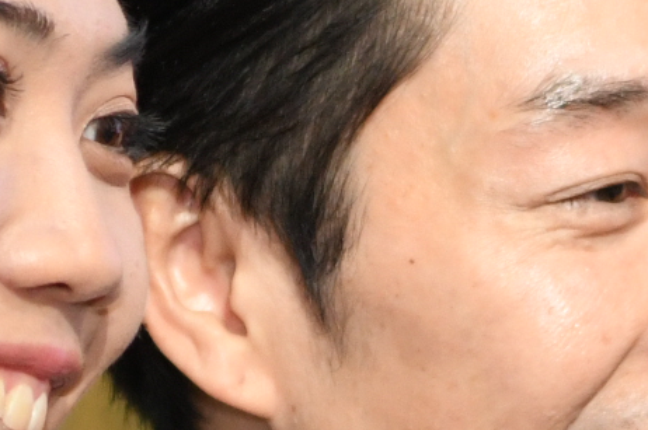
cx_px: 313
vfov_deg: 2.2
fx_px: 11058
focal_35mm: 615
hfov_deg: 3.4
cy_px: 706
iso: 1250
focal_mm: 70
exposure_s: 1/200
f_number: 2.8
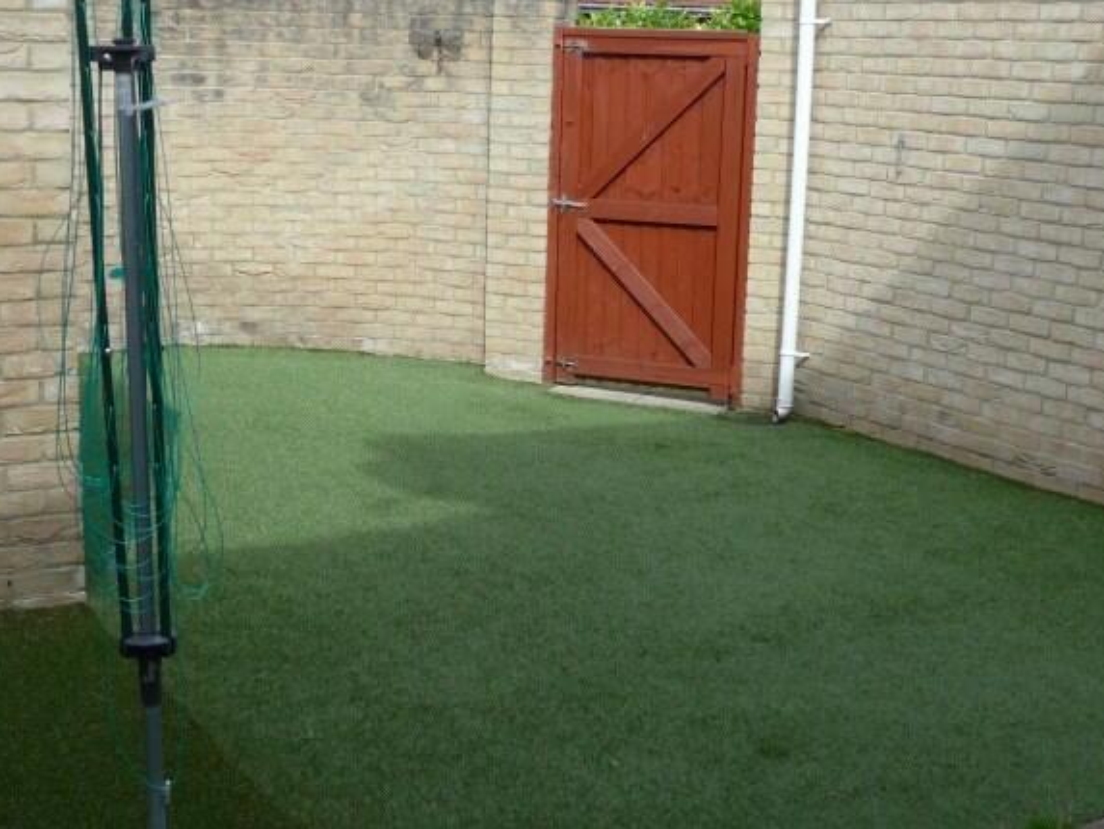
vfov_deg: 29.1
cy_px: 430
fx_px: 1595
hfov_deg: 38.2
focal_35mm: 50
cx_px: 516
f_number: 2.8
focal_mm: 6
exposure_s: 1/800
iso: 80
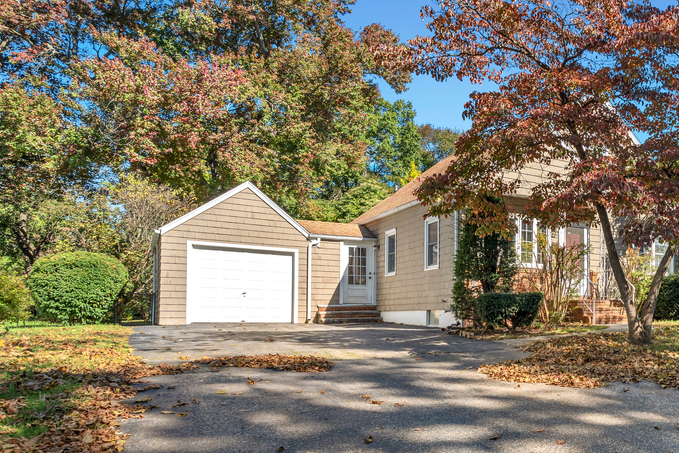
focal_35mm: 31
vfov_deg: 41.8
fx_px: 585
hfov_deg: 51.4
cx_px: 640
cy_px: 297
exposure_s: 1/125
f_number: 7.1
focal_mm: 16
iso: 100
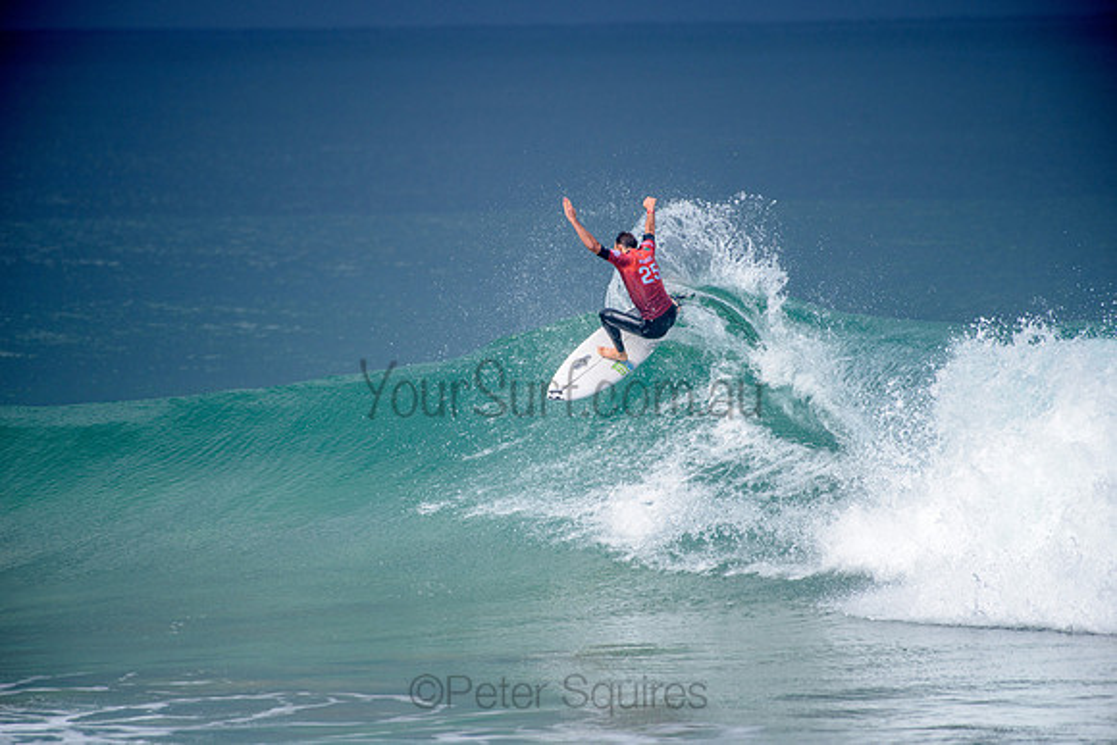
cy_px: 372
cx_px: 558
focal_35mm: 500
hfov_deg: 4.1
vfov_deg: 2.8
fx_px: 15517
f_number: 5.6
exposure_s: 1/2000
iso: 140
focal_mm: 500
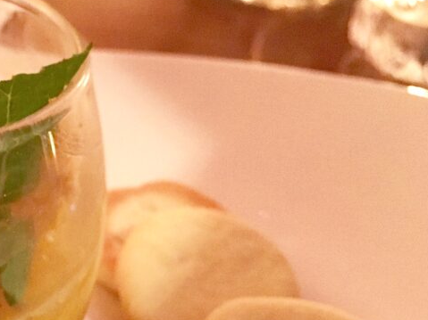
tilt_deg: -37.5
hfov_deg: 29.0
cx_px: -9
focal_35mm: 62
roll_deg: -2.7
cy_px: 243
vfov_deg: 23.4
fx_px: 766
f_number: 2.2
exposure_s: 1/17
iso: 640
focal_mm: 4.15
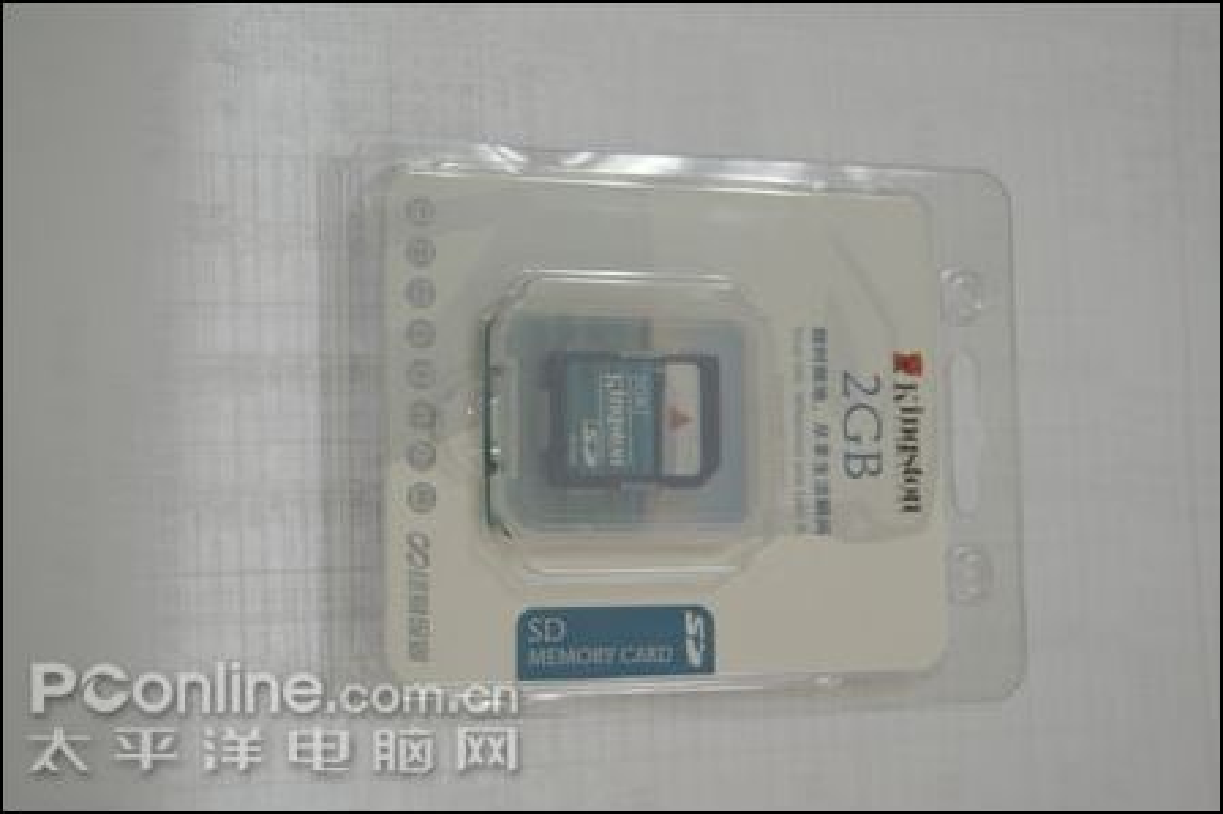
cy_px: 407
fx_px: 2292
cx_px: 612
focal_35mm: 68
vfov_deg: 20.1
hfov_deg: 29.9
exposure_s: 1/40
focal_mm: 45
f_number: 5.3
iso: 400
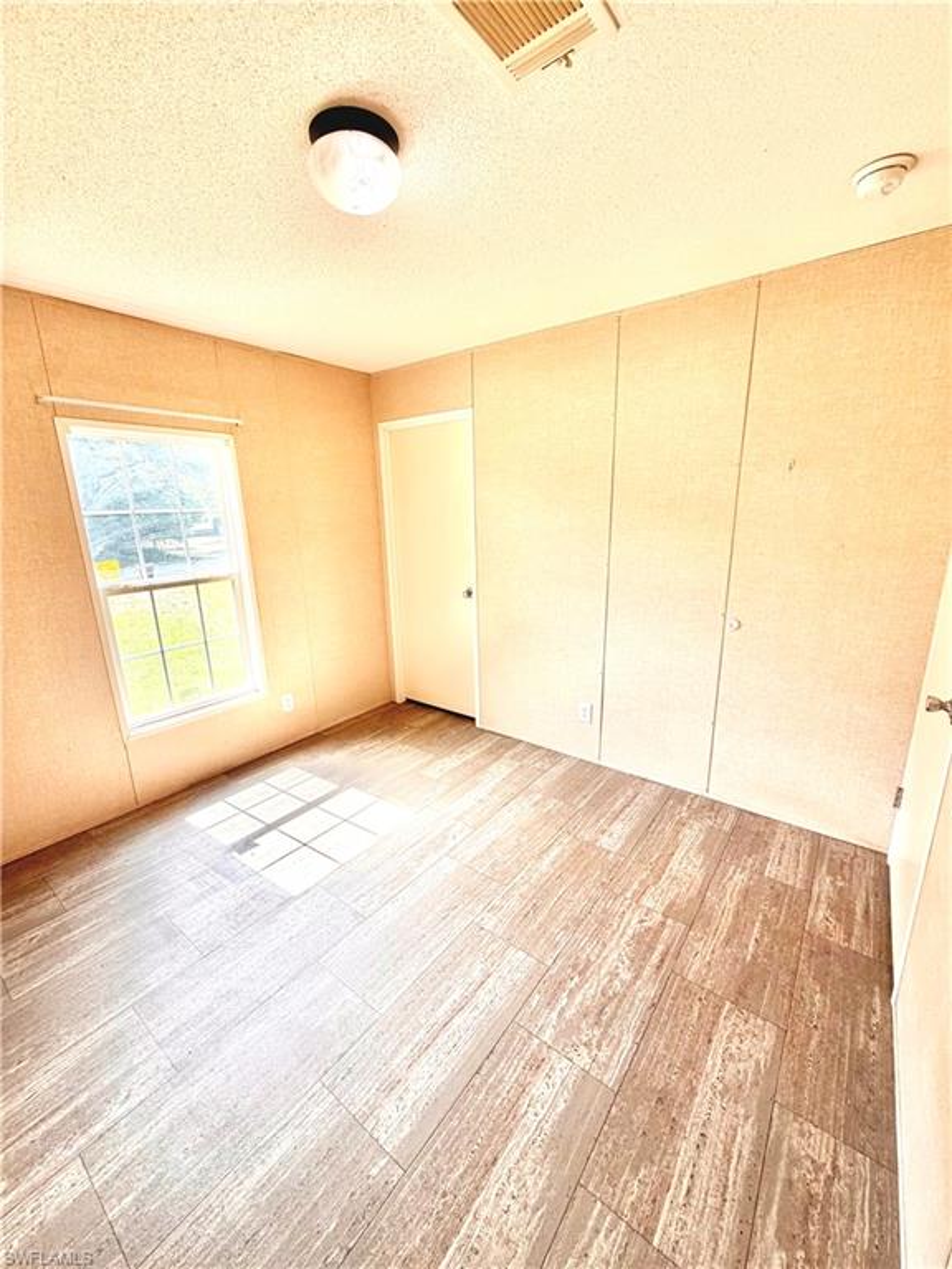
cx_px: 476
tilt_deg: -13.1
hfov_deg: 85.7
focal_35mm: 14
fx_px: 513
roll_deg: +1.3
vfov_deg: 102.1
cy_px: 634
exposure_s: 1/121
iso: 80
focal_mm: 2.22
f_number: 2.2
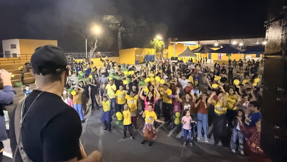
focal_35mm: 21
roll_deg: +0.6
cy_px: 69
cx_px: 146
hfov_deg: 83.9
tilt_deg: -6.2
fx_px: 160
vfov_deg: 53.4
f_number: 2.2
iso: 1250
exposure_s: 1/41
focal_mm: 2.22
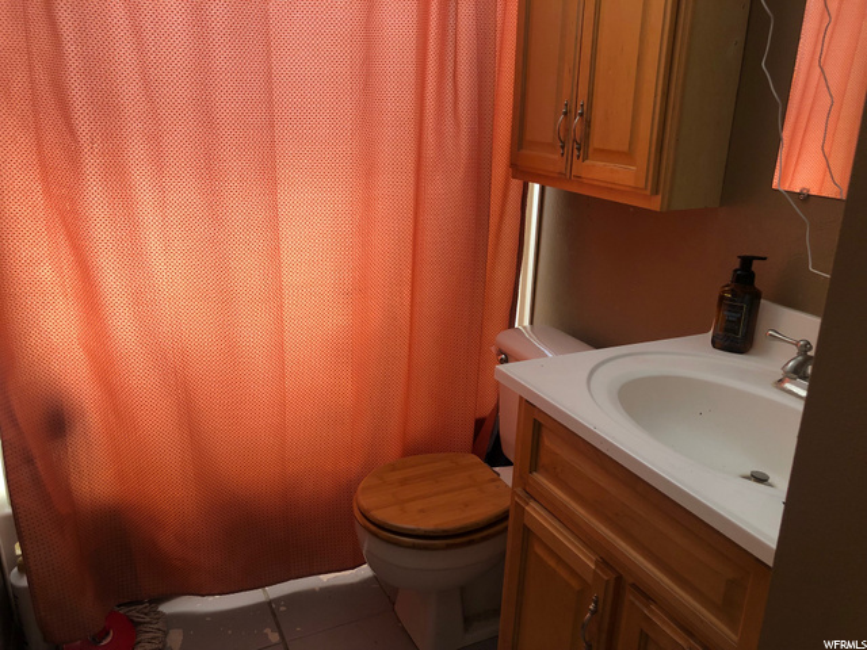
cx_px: 434
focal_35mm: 28
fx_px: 701
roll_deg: -1.0
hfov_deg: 63.4
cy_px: 325
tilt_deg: -18.3
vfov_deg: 49.7
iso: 40
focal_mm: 3.99
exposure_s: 1/22
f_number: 1.8
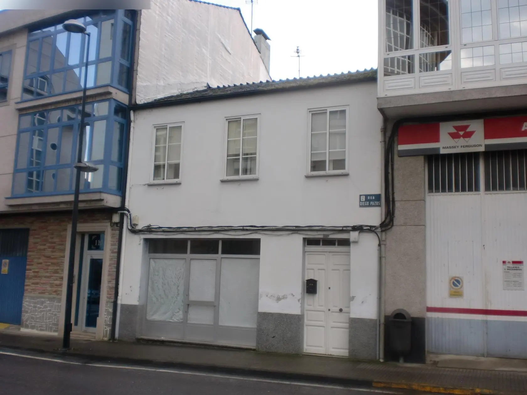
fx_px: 533
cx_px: 264
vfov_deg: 40.7
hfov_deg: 52.6
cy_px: 198
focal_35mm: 35
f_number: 3.1
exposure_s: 1/80
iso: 64
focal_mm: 6.3
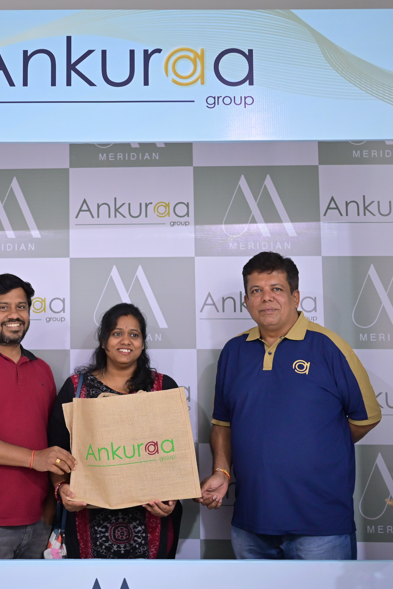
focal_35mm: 53
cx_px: 90
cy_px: 296
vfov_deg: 37.5
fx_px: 868
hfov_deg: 25.2
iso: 2000
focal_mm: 35
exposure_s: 1/125
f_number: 1.8
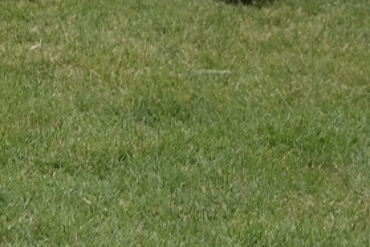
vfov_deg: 2.2
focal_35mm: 614
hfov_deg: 3.3
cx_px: -223
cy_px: -349
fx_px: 6310
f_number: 4.5
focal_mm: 70
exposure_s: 1/250
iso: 100
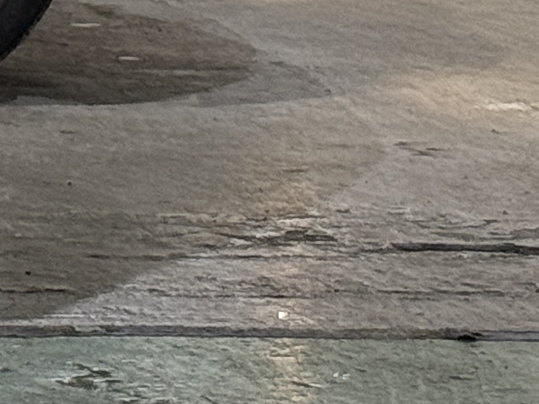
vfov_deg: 4.7
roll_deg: -0.3
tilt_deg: +0.0
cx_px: -1120
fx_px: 4765
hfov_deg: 6.0
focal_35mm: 306
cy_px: -558
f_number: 1.78
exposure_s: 1/60
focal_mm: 6.76
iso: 64
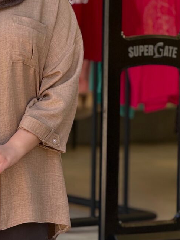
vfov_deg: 6.7
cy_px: 147
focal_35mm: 297
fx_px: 2058
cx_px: 11
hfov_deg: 5.0
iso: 50
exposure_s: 1/138
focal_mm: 15.66
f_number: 2.8
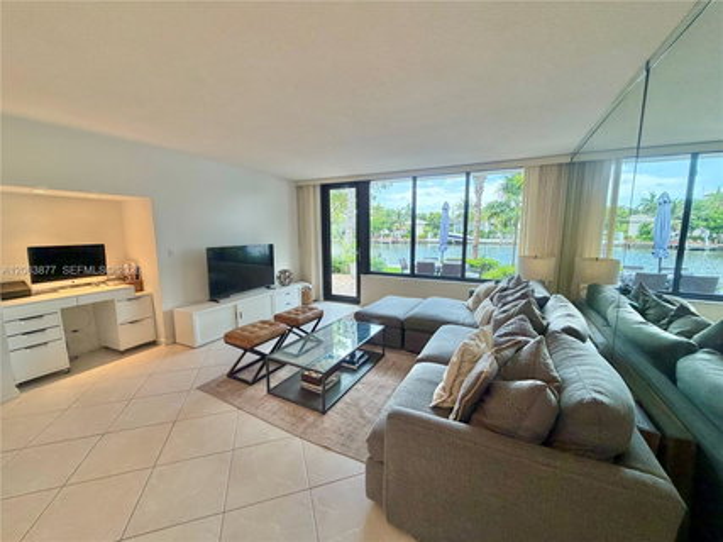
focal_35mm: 14
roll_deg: +0.1
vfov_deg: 85.6
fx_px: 292
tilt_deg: -7.9
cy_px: 271
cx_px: 362
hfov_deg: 102.1
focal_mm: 2.22
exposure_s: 1/120
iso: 200
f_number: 2.2
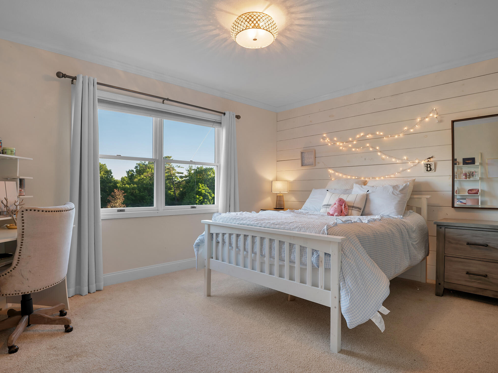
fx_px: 273
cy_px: 175
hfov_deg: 84.6
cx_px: 242
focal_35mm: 19
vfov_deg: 68.6
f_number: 4.5
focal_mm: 16
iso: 250
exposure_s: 1/40
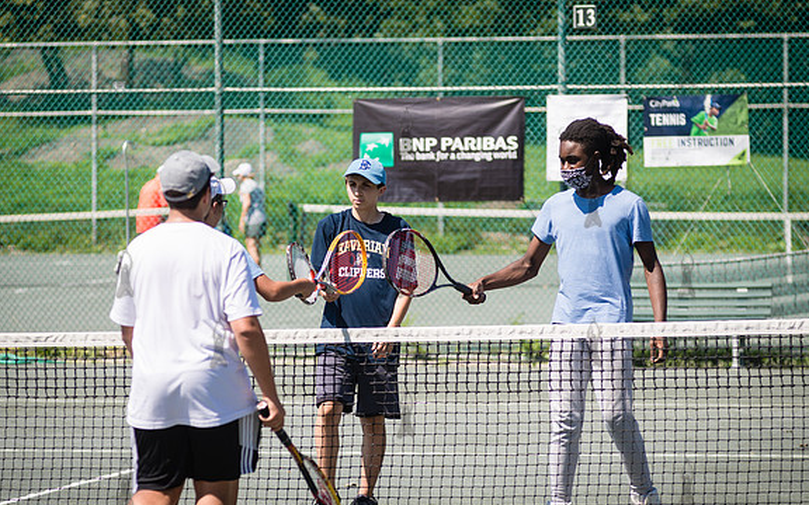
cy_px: 250
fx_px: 3969
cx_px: 389
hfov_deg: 11.6
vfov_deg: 7.3
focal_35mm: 180
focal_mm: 145
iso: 125
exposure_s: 1/1000
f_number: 4.5
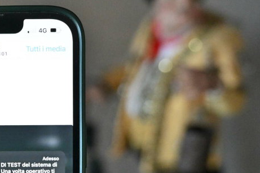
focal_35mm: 126
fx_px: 910
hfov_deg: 15.6
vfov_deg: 10.8
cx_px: -54
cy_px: 179
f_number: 4
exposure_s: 1/500
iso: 3200
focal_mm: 48
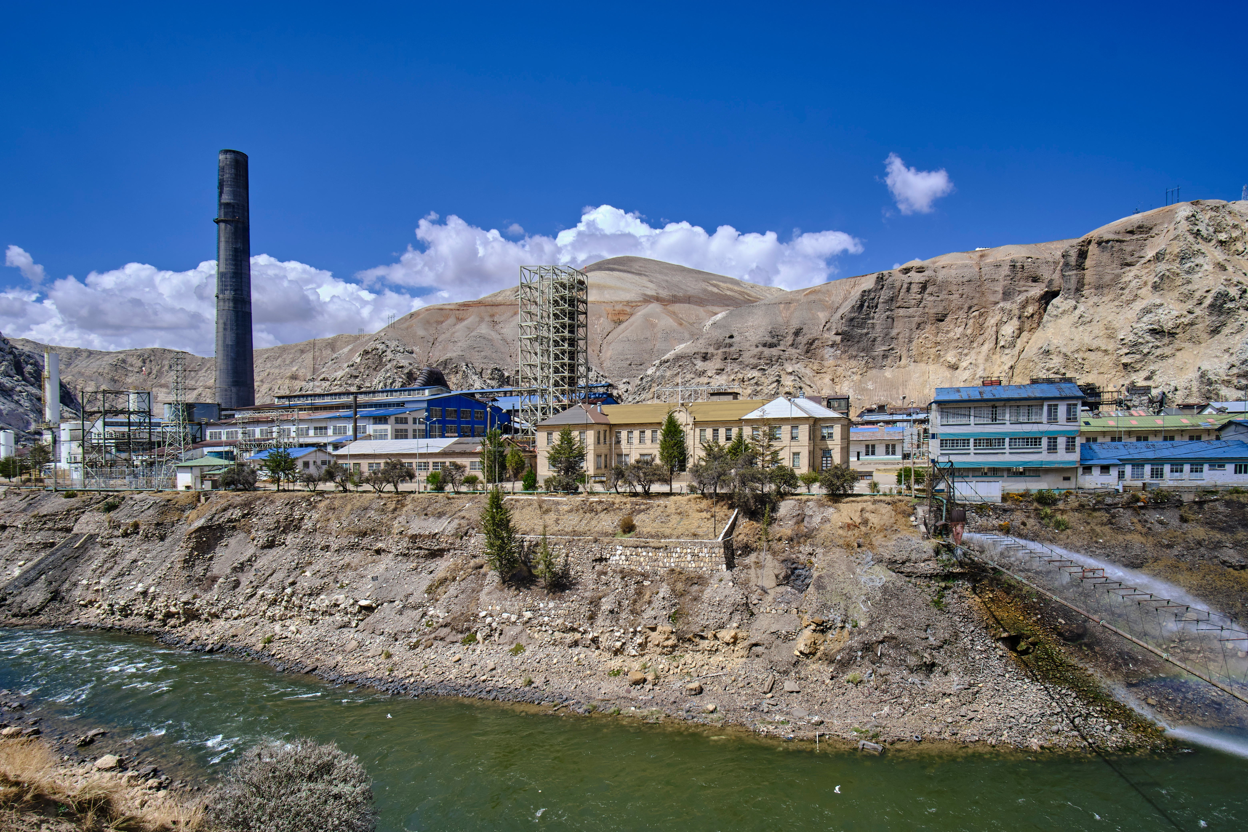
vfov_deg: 67.4
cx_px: 624
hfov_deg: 90.0
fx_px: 624
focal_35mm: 18
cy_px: 416
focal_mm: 12
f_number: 10
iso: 160
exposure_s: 1/250
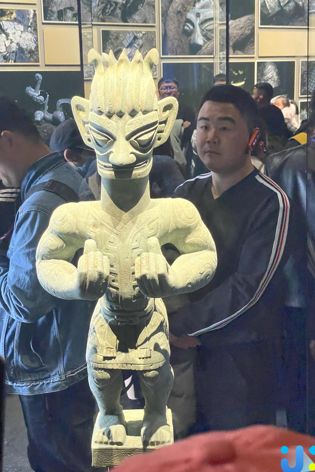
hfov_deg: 24.6
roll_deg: +2.0
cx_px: 139
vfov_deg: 36.2
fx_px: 722
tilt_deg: -9.5
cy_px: 240
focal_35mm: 55
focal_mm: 6
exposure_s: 1/60
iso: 400
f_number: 2
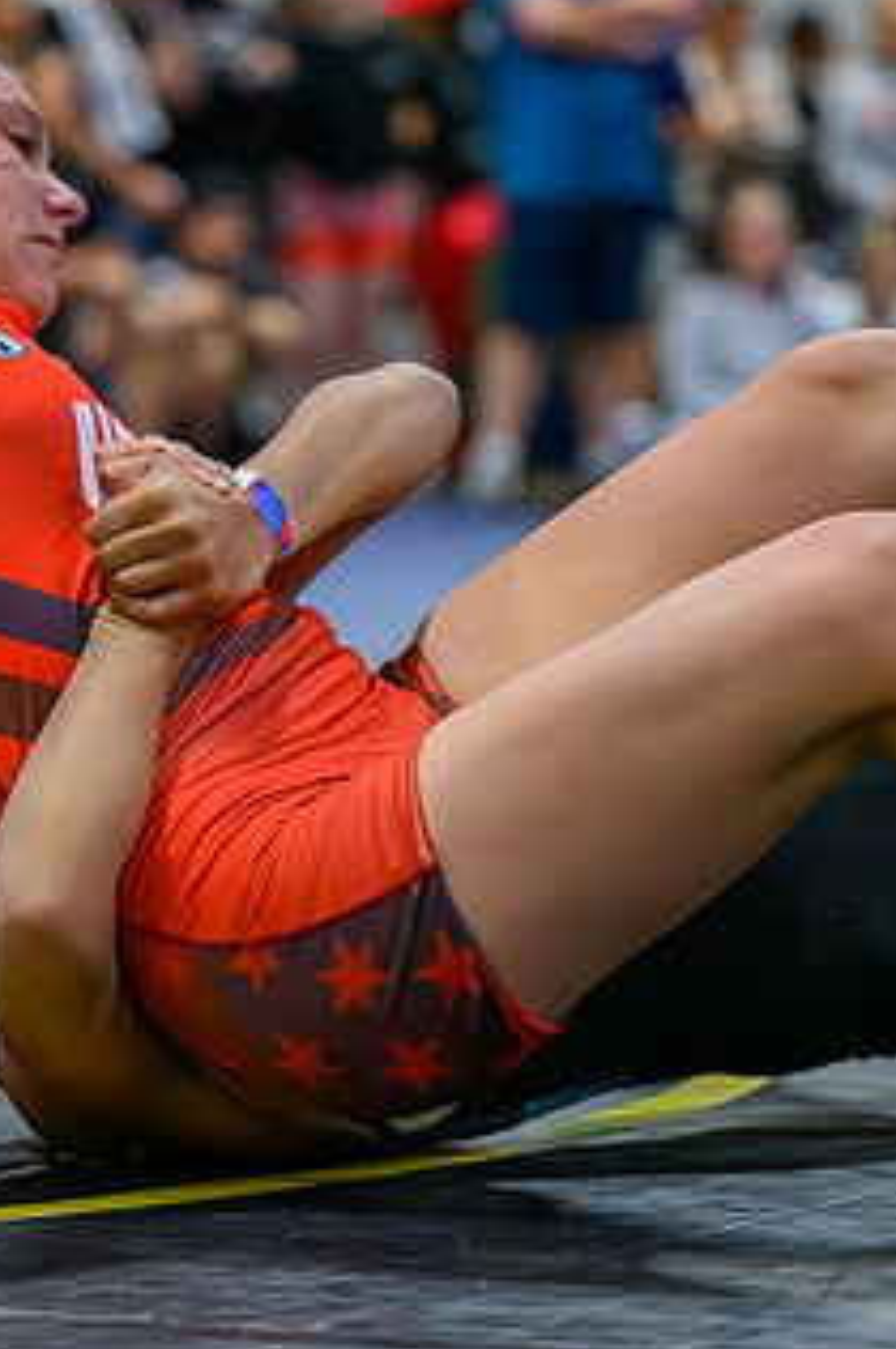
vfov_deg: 9.4
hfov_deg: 6.3
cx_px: 241
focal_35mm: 218
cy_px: 899
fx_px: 8156
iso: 14400
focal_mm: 91
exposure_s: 1/800
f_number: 2.8
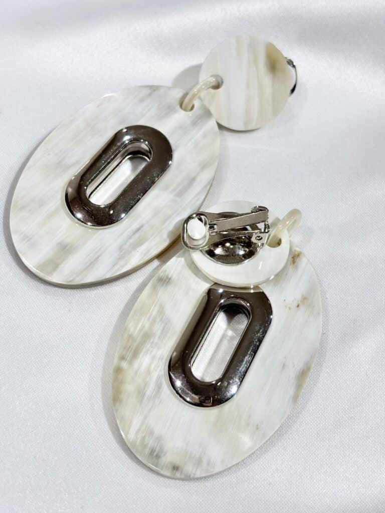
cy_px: 256
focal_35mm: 52
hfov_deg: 28.0
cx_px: 192
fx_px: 771
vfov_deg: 36.8
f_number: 1.6
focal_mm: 5.96
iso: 32
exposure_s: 1/205
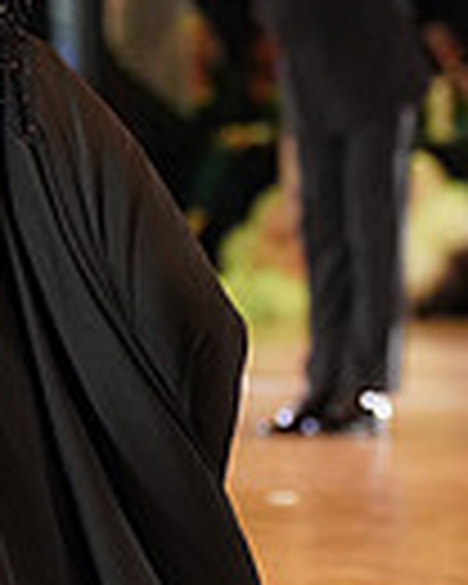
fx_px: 6371
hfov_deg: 4.2
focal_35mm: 368
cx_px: -169
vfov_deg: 5.2
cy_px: -166
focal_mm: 88
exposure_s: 1/640
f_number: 3.5
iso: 3200
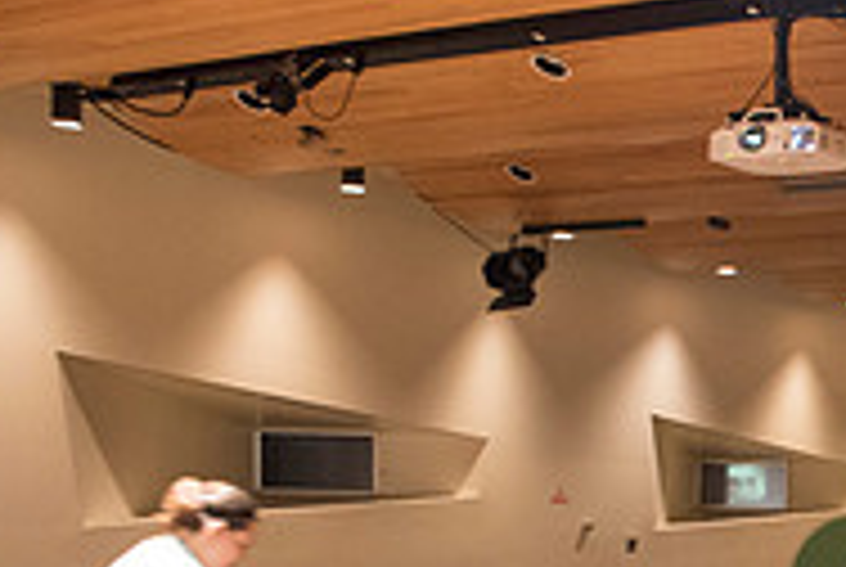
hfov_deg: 23.7
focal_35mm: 74
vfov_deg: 17.4
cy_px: 727
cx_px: 1130
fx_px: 1742
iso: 2000
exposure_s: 1/20
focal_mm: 24
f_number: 3.5
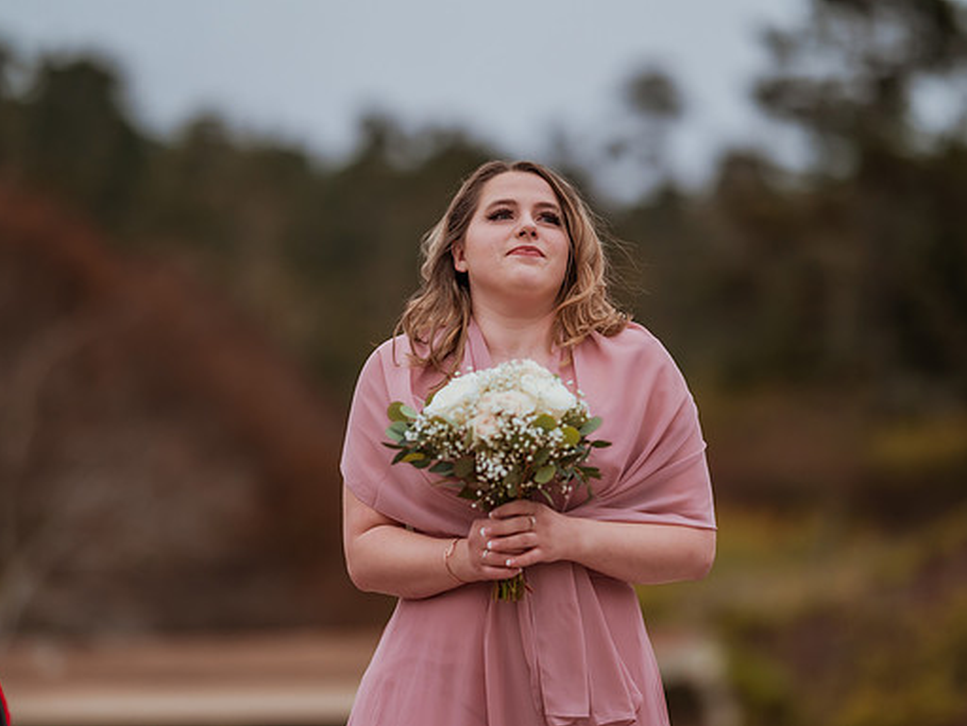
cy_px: 363
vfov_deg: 10.1
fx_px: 4106
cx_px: 495
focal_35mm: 147
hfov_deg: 13.4
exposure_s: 1/3200
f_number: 1.8
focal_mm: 135
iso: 500
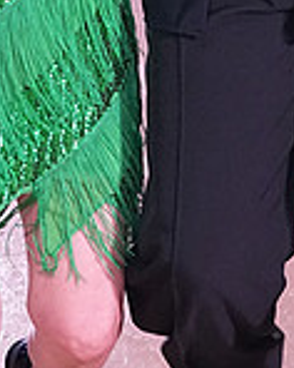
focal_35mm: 210
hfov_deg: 7.3
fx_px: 2289
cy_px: -142
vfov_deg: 9.0
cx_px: 108
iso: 3200
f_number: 6.3
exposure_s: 1/250
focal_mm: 38
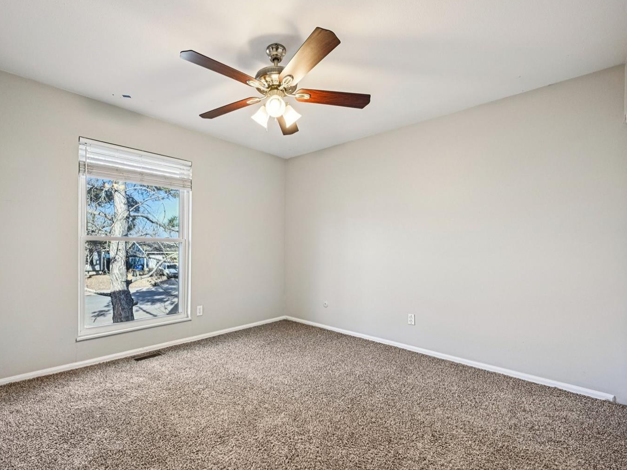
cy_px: 243
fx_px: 290
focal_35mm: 16
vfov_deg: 78.1
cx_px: 279
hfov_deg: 94.1
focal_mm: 14
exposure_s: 1/10
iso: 400
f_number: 11
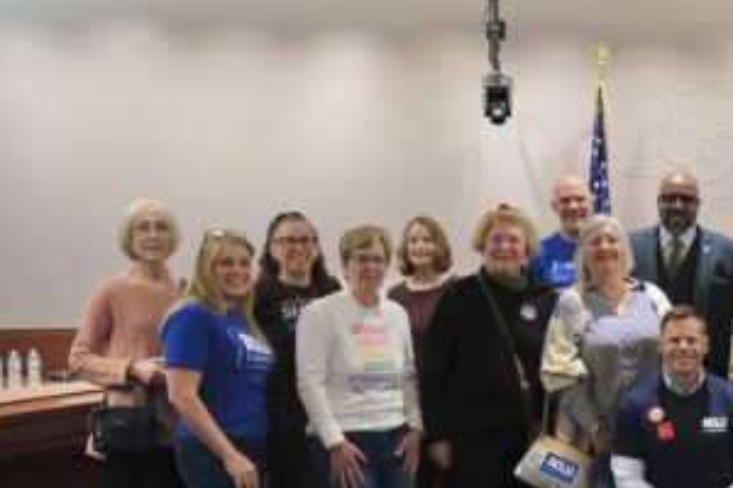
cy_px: 354
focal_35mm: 54
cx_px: 726
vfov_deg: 24.8
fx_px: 1099
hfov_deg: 33.8
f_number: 2.8
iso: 2500
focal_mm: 18.2
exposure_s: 1/60
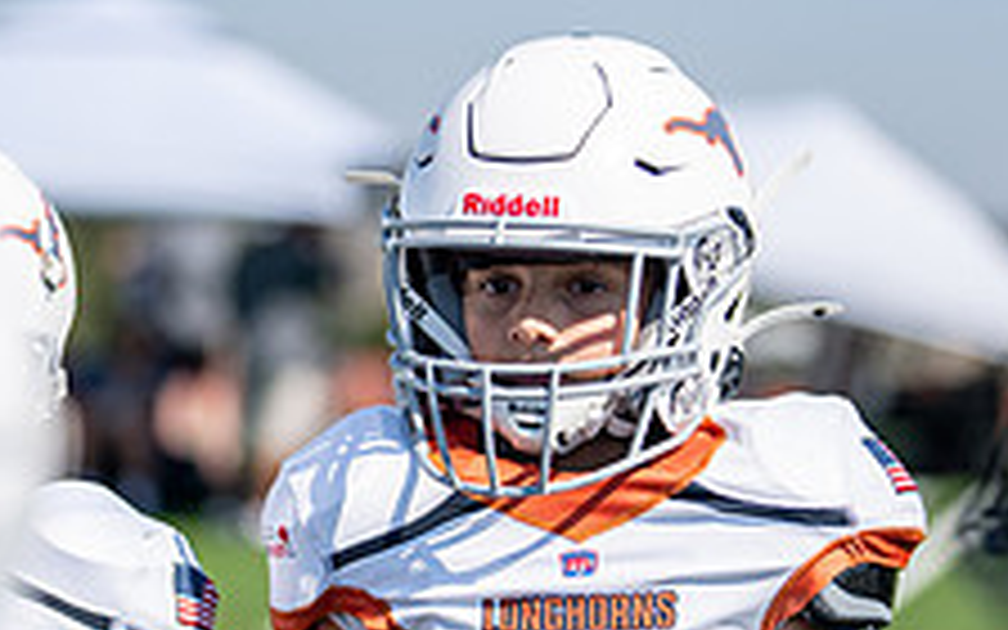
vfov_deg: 8.3
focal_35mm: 158
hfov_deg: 13.2
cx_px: 505
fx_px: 4340
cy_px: 362
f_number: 1.2
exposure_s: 1/12800
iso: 100
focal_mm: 50
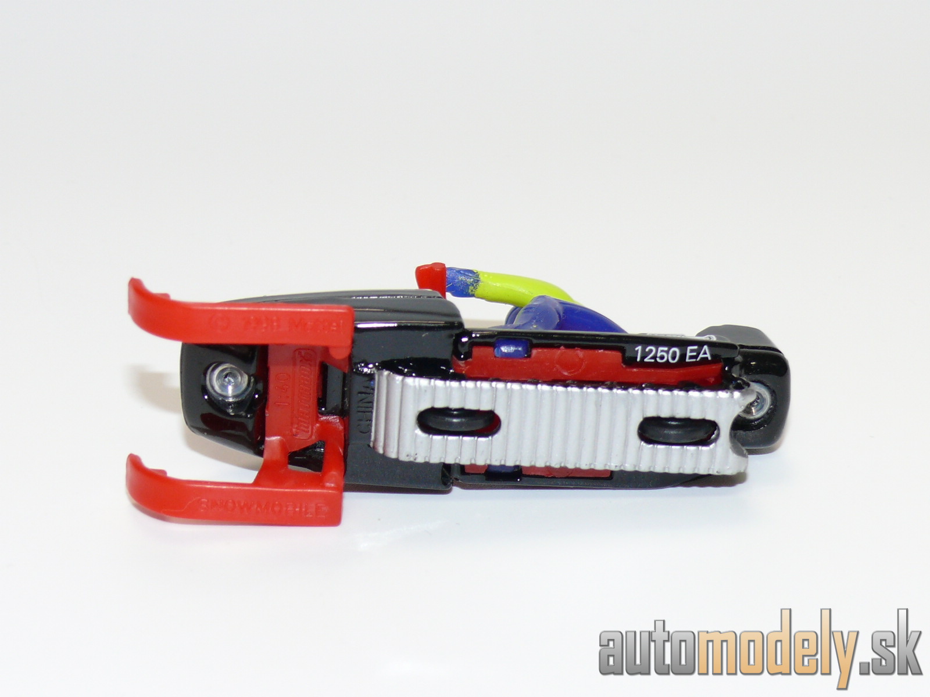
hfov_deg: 22.0
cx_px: 465
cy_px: 348
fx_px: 2391
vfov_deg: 16.6
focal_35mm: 89
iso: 100
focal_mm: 12.5
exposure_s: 1/30
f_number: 4
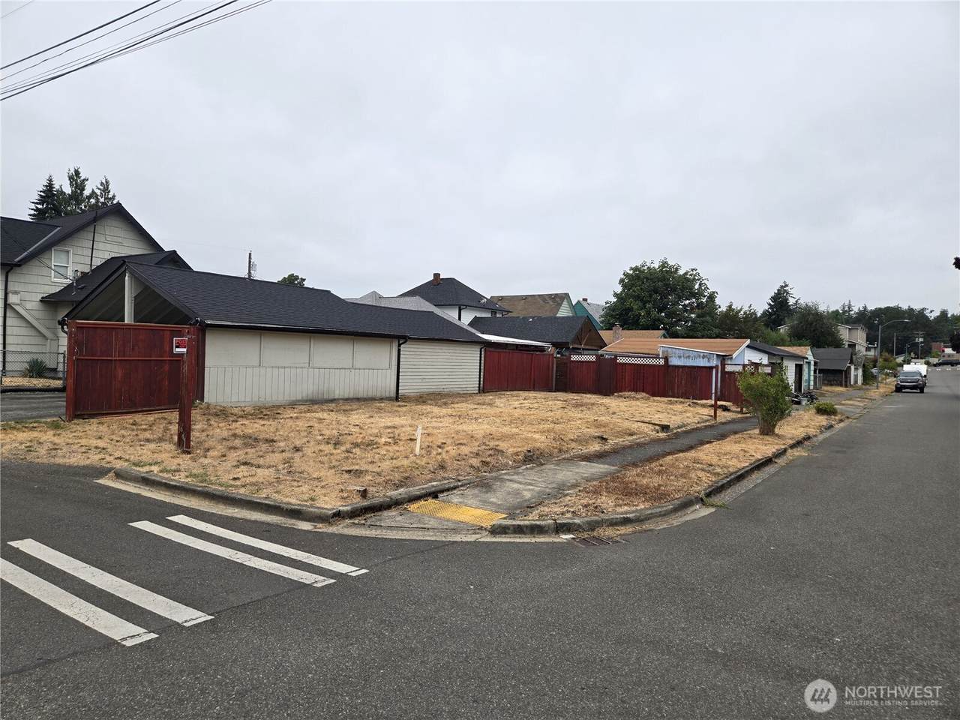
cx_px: 480
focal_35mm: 23
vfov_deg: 58.9
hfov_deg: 73.9
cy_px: 360
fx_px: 638
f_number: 1.8
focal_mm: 5.4
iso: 25
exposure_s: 1/1433
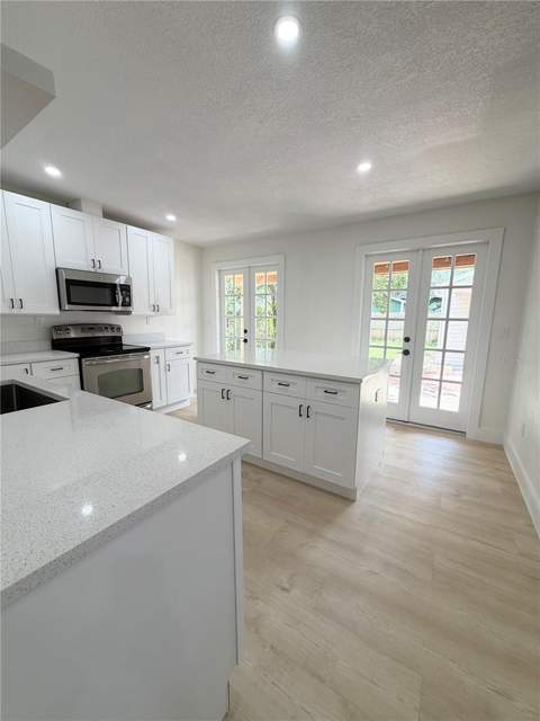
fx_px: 291
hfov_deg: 85.7
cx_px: 270
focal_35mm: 14
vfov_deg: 102.1
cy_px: 360
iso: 80
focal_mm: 2.22
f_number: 2.2
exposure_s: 1/120
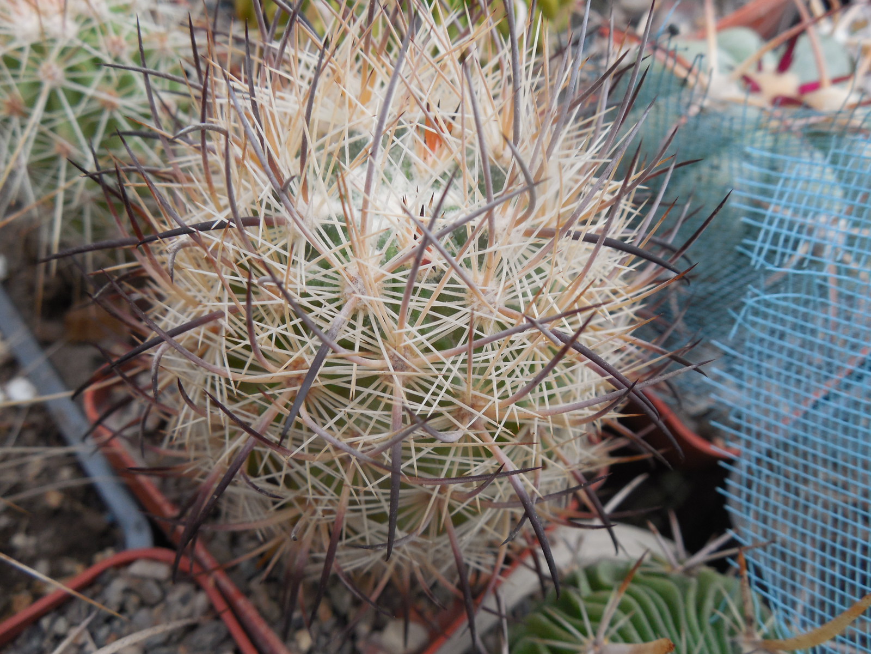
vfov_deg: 45.4
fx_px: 780
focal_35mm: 31
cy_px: 327
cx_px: 436
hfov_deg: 58.4
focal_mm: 5.6
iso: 125
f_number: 3.6
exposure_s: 1/50
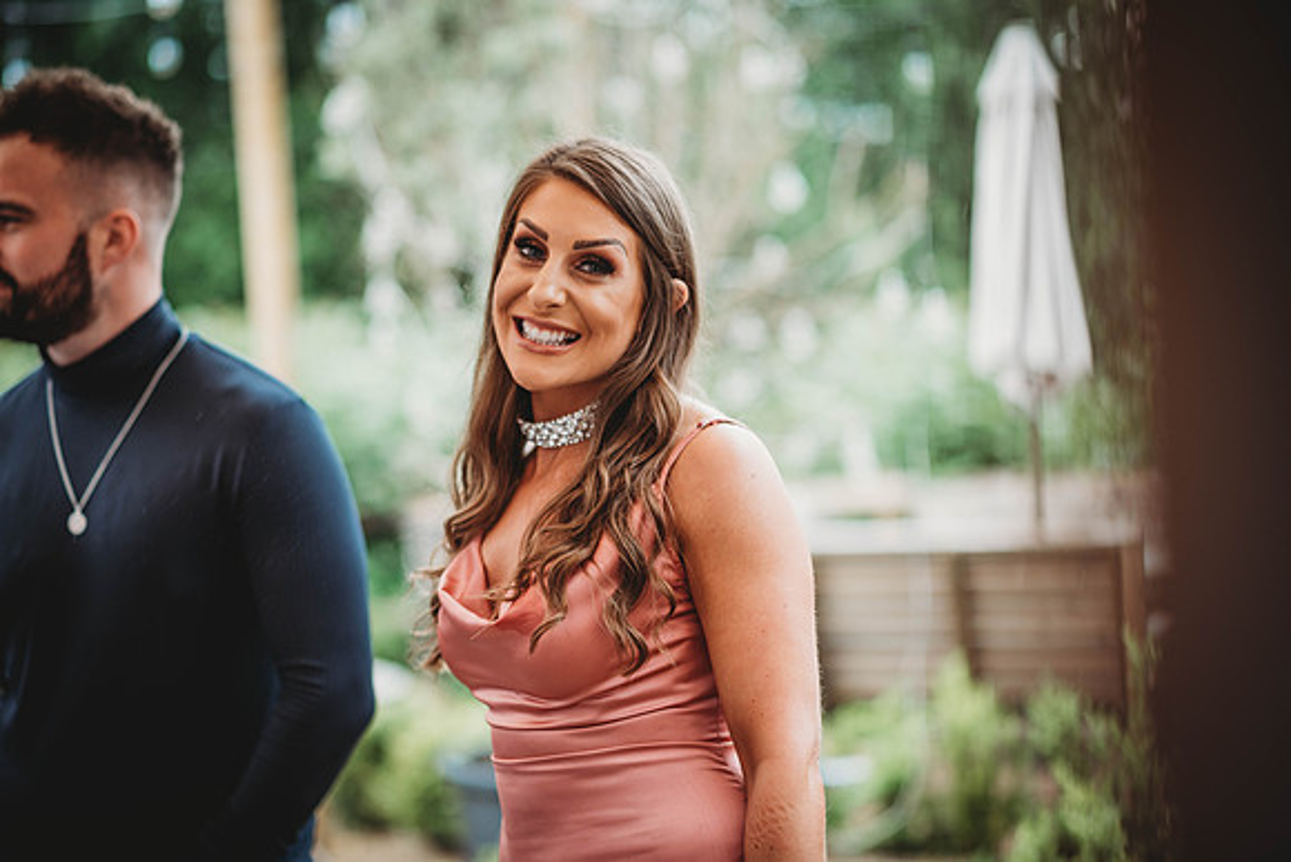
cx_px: 646
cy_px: 431
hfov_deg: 23.9
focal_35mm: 85
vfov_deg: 16.1
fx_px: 3049
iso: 220
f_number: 2
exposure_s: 1/200
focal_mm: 85
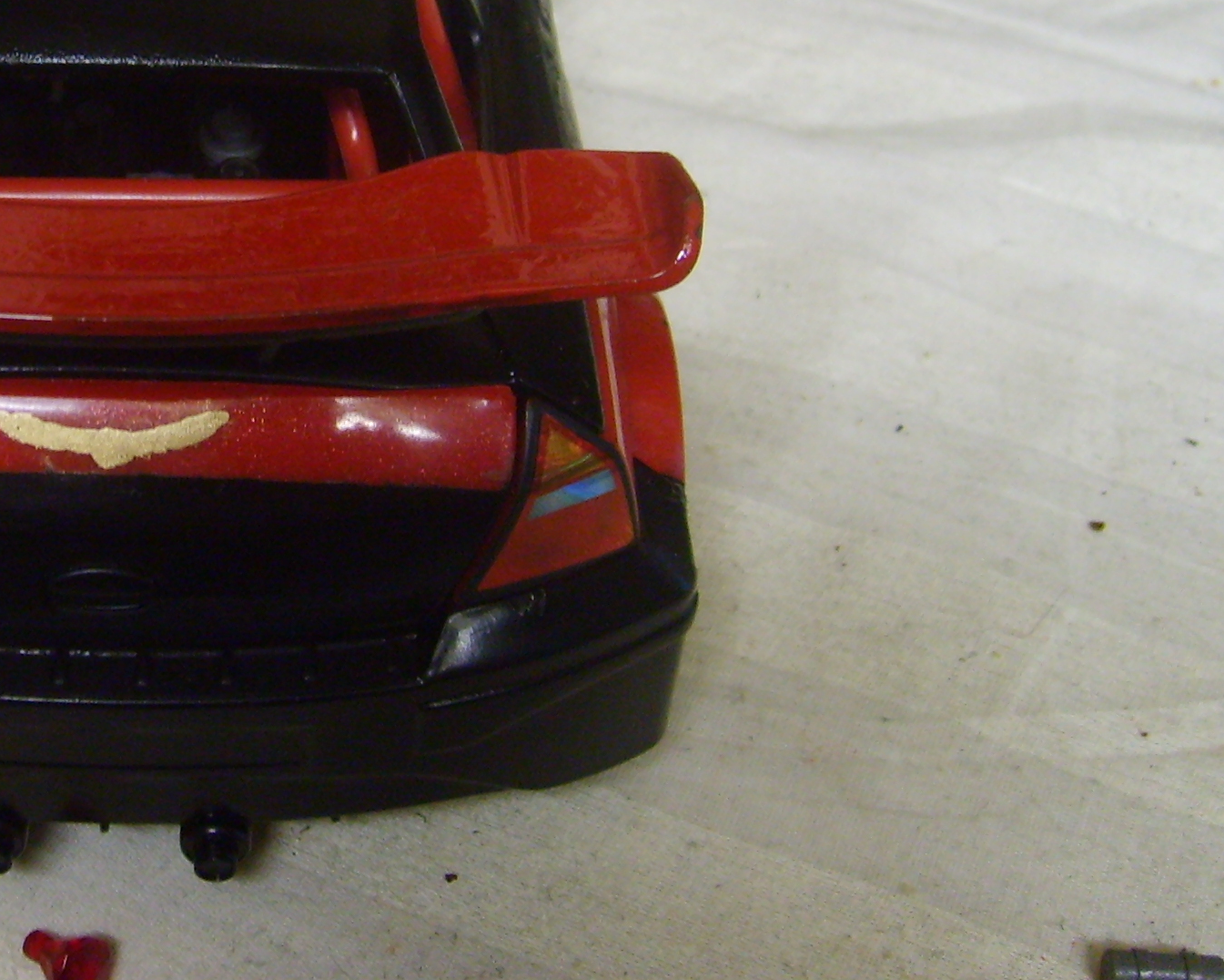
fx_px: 2355
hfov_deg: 28.0
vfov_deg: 22.9
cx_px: 101
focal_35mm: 65
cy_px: 112
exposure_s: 1/10
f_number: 2.8
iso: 140
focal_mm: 5.8
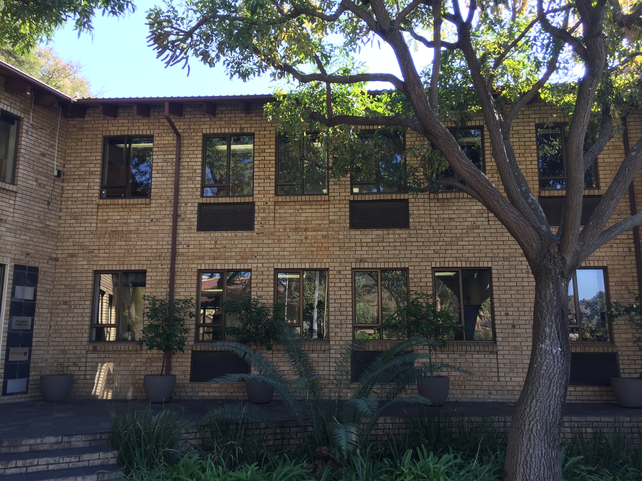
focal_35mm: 29
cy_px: 240
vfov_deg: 48.2
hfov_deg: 61.7
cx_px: 321
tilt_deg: +10.1
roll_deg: -1.0
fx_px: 538
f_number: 2.2
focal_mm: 4.15
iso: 32
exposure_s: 1/139
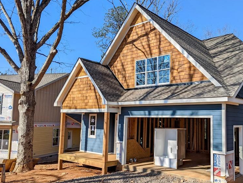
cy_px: 101
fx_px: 232
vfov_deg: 42.9
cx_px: 159
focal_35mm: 33
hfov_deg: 54.4
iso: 40
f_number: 1.85
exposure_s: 1/3145
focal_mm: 6.81
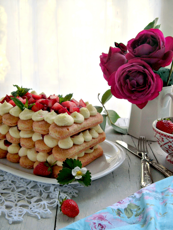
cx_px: 86
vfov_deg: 40.4
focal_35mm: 47
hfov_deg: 30.9
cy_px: 115
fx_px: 313
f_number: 3.4
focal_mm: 8.3
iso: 100
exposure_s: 1/60
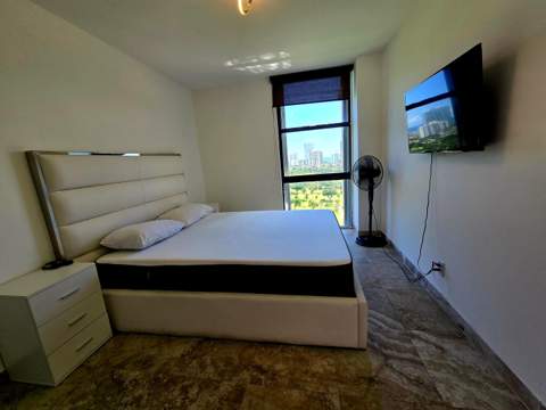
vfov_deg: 89.9
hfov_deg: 106.2
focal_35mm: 13
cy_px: 205
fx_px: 205
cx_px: 273
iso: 50
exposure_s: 1/189
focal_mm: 2.2
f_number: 2.2
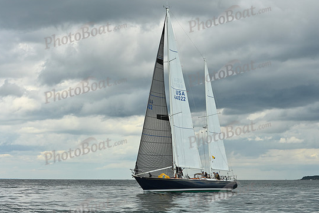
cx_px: 158
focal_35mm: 75
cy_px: 111
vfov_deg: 18.2
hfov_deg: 27.0
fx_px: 665
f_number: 8
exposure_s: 1/800
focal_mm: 70
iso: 250
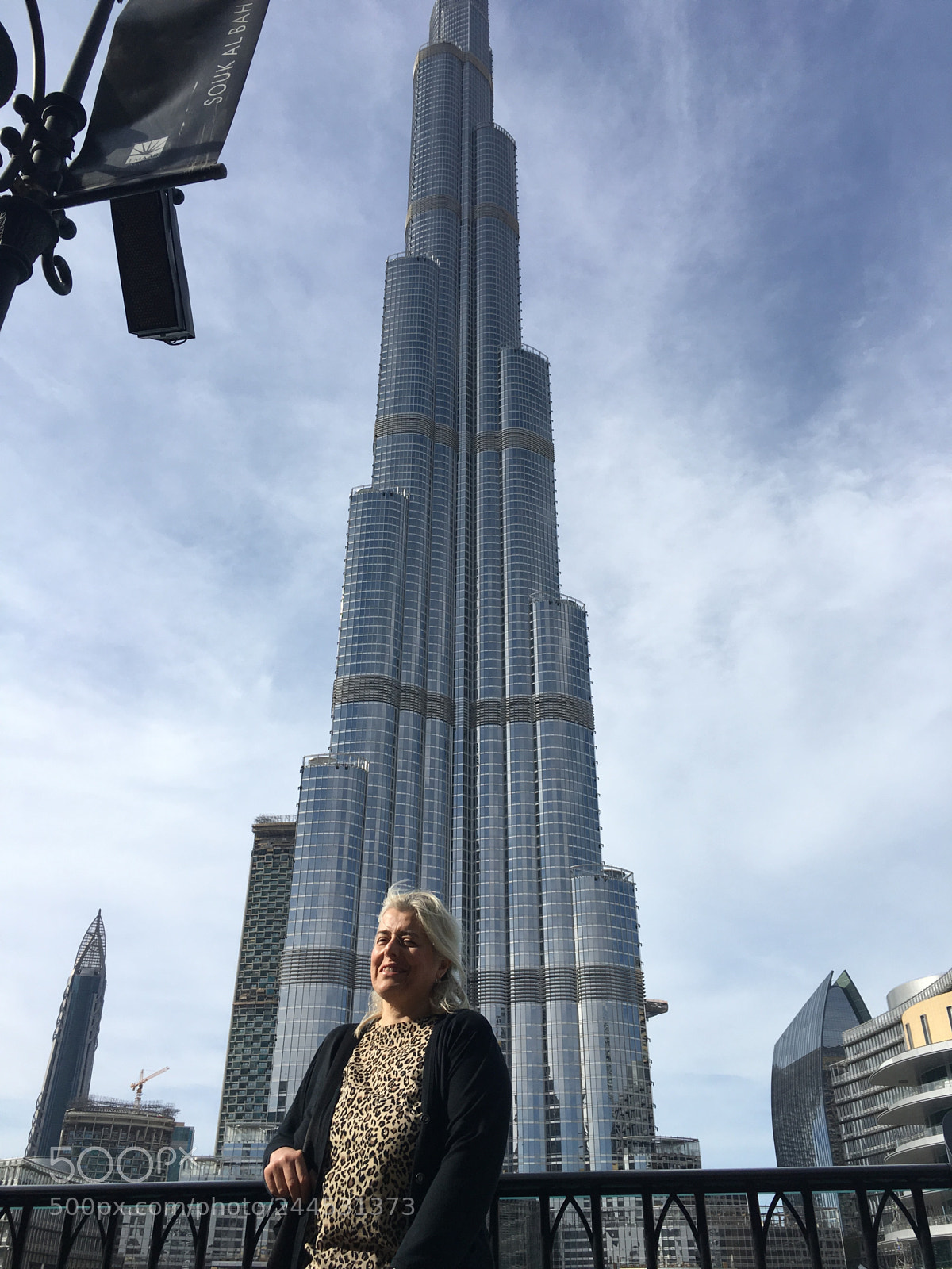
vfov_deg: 61.7
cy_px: 634
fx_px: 1063
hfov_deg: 48.2
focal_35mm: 29
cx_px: 476
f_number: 2.2
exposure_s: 1/2024
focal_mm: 4.15
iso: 25
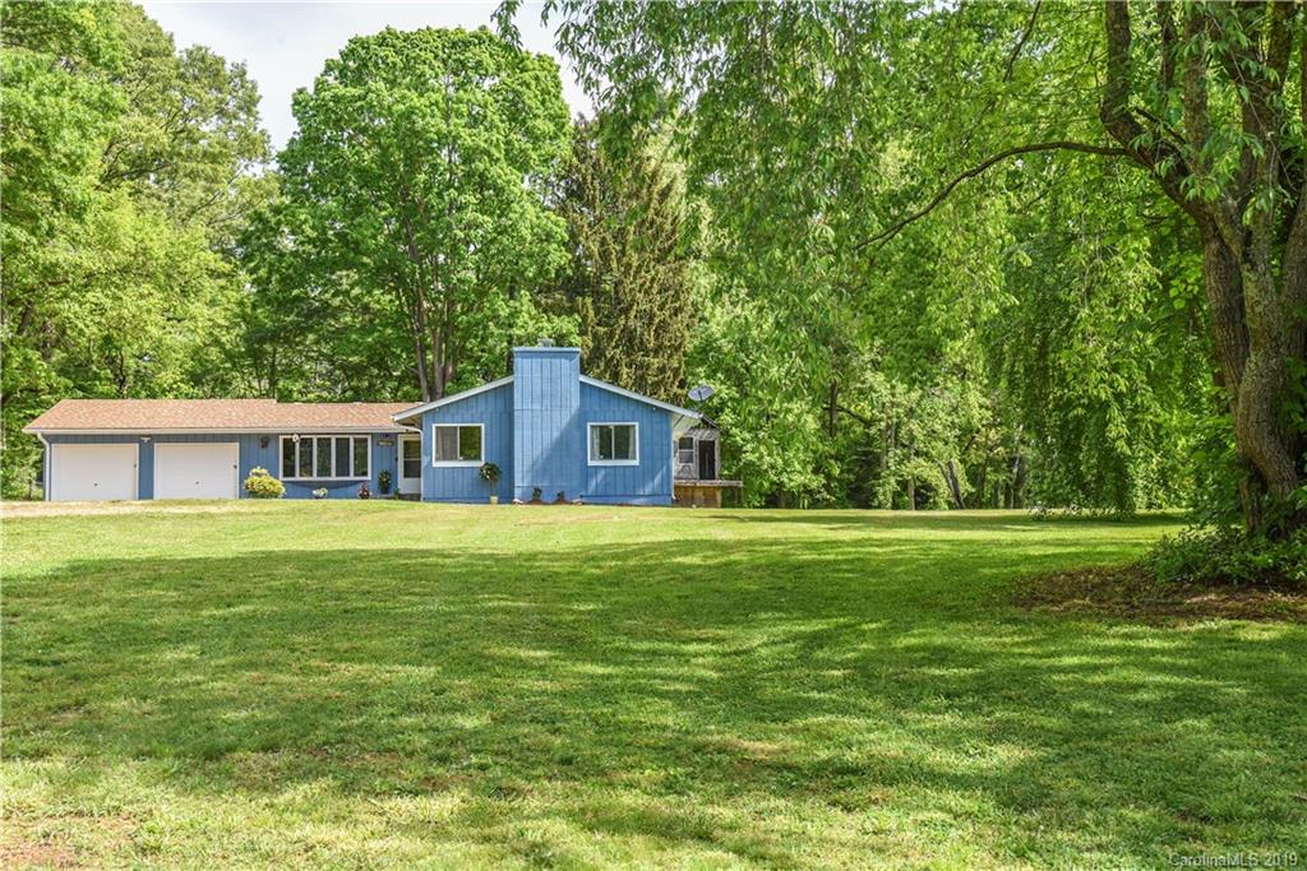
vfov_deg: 30.5
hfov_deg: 44.5
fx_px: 1598
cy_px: 436
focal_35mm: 44
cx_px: 654
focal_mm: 44
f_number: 9
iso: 1250
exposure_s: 1/320
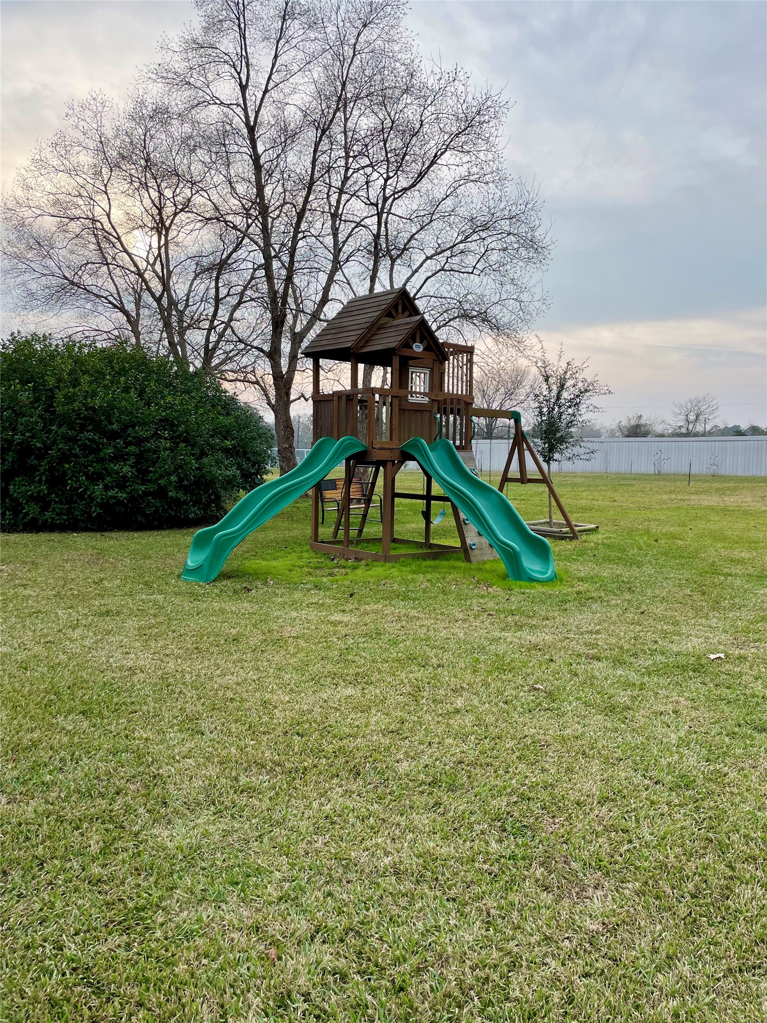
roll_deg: +0.3
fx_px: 768
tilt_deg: -2.9
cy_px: 512
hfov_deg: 53.1
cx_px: 384
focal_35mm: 26
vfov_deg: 67.3
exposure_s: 1/1171
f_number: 1.6
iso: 32
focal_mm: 4.2
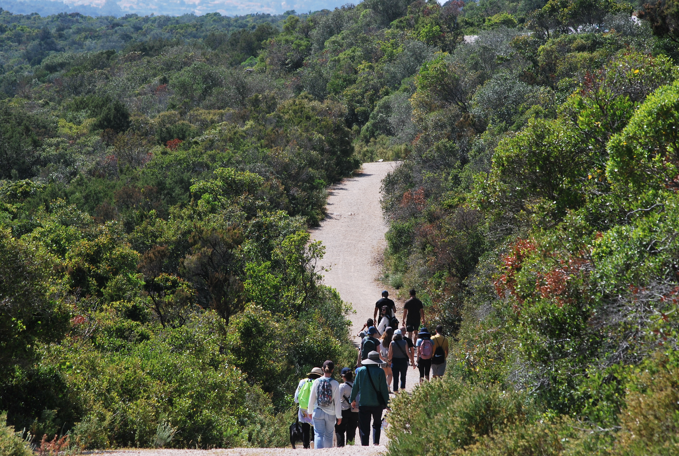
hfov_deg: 10.1
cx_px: 340
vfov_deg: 6.8
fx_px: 3827
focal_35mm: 202
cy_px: 228
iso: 200
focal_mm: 135
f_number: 10
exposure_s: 1/200
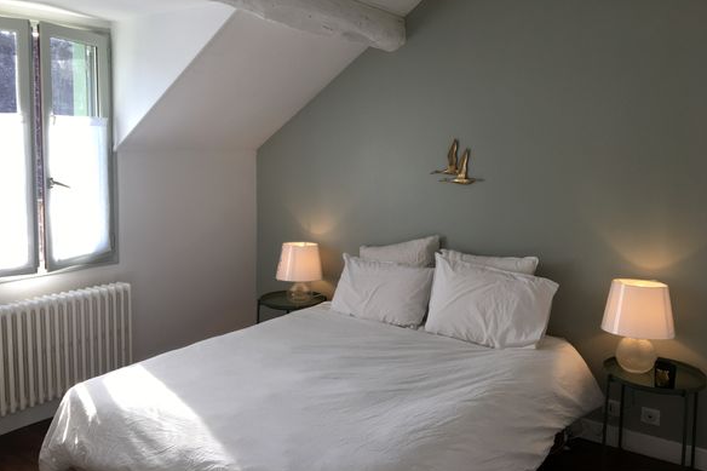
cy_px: 205
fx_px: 609
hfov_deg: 60.3
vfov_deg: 42.2
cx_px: 355
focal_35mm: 31
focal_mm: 4.15
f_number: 2.2
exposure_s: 1/100
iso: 25
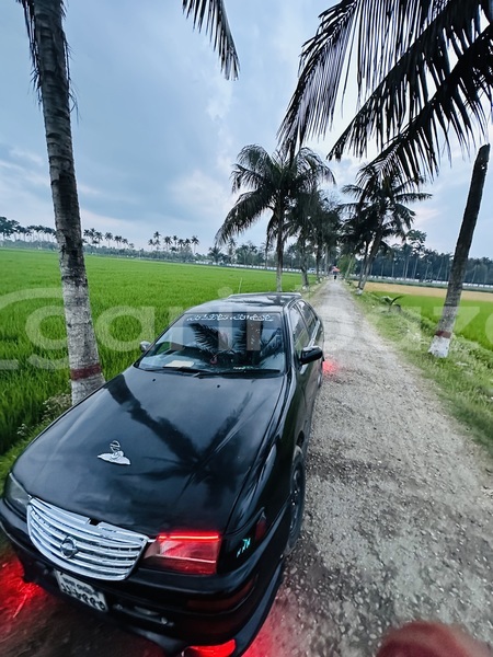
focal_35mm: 14
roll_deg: -5.1
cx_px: 246
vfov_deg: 102.1
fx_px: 266
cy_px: 328
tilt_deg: -13.6
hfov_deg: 85.7
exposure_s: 1/60
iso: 1000
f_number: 2.2
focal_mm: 2.22
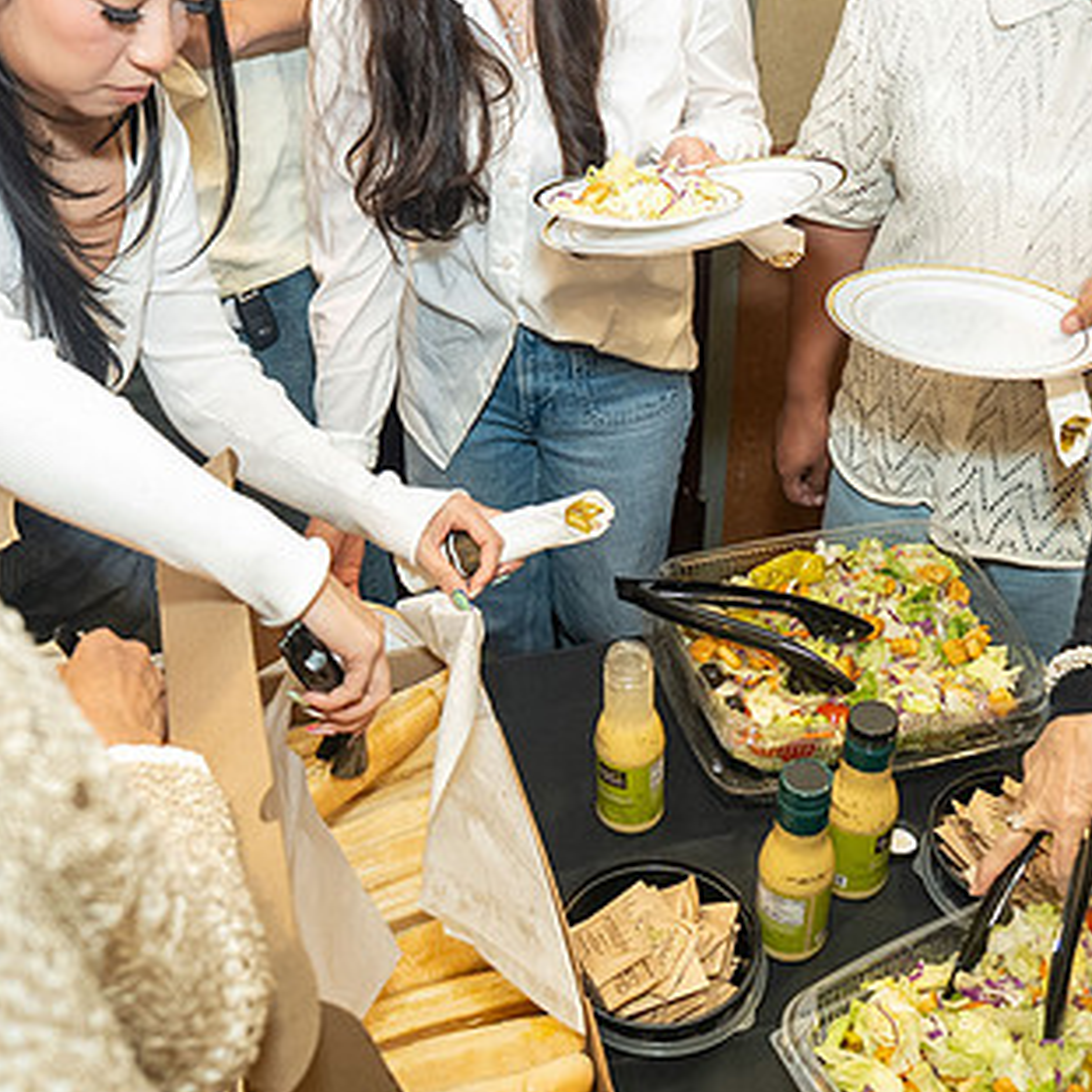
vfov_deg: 43.7
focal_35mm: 38
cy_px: 648
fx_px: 1356
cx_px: 565
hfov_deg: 43.9
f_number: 3.5
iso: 1600
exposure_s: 1/100
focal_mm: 24
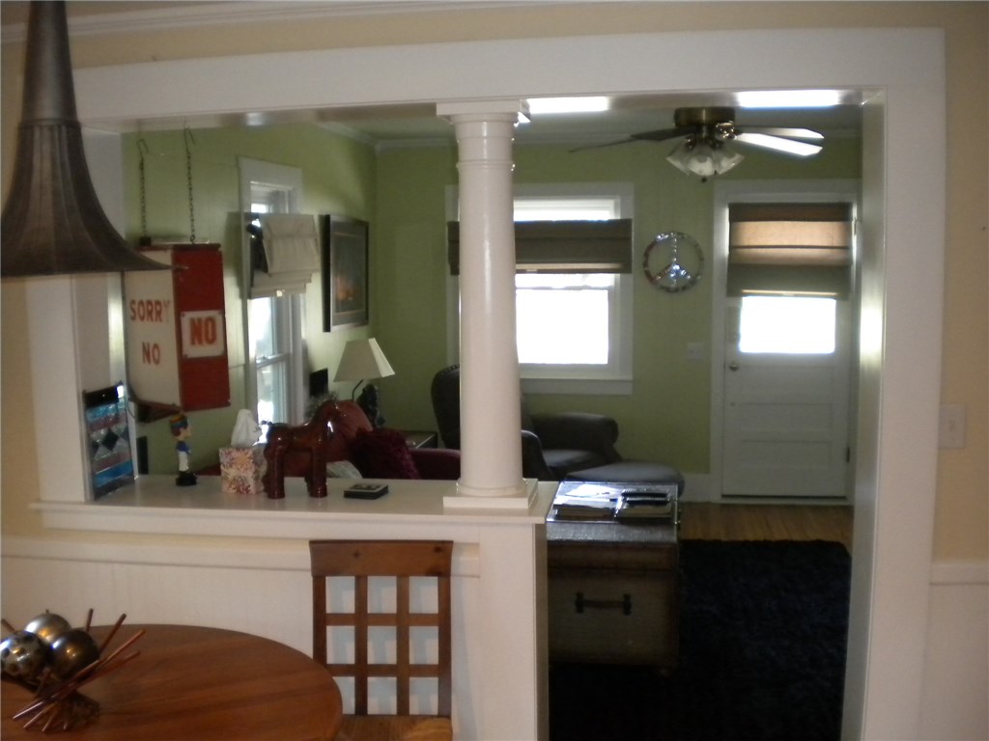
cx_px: 494
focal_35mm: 35
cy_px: 370
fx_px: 1000
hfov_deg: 52.6
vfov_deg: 40.7
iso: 400
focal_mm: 6.3
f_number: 3.1
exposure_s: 1/38
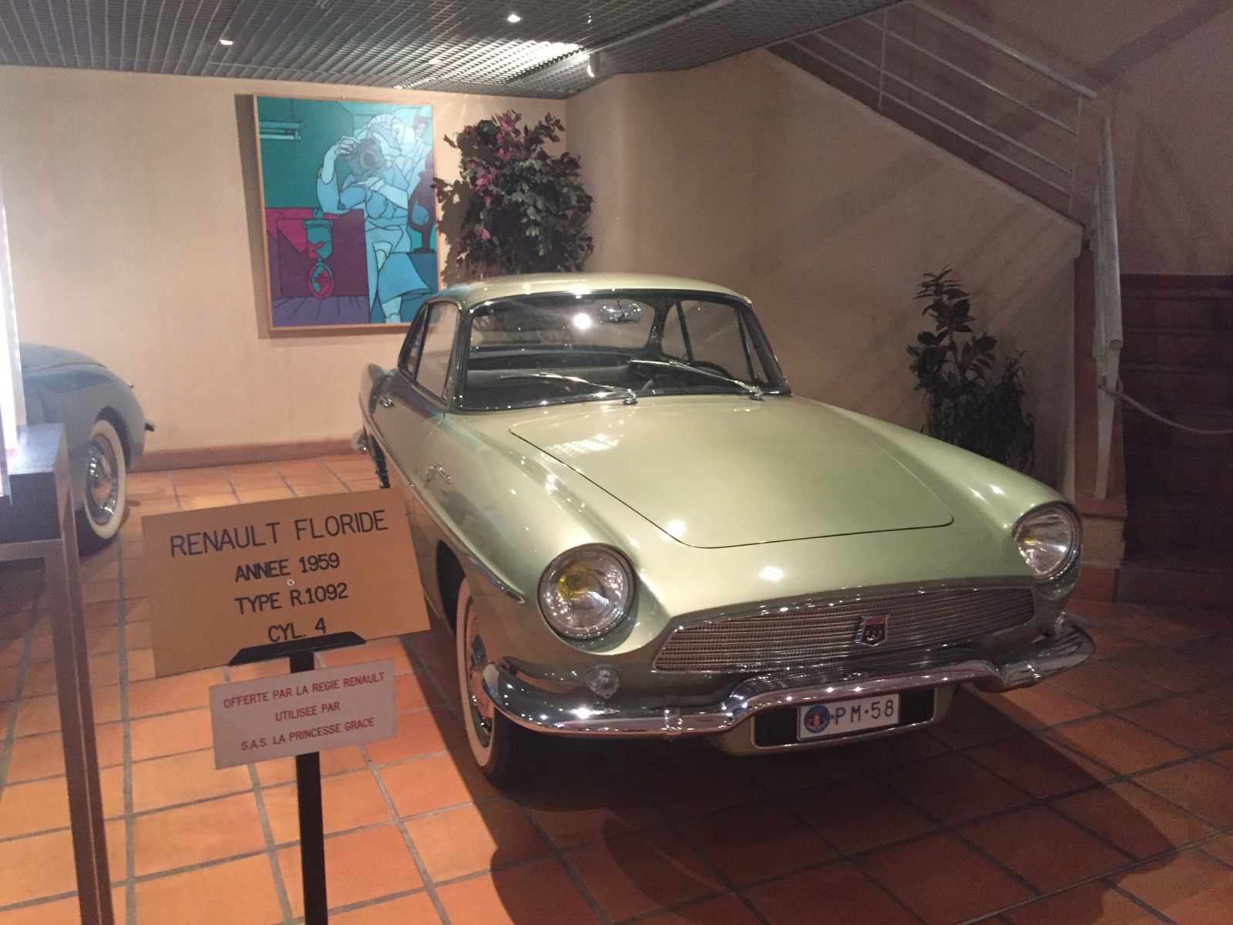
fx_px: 1033
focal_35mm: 29
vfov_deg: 48.2
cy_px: 462
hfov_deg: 61.7
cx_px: 616
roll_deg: -0.6
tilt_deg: -10.9
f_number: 2.2
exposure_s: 1/25
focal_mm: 4.15
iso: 250
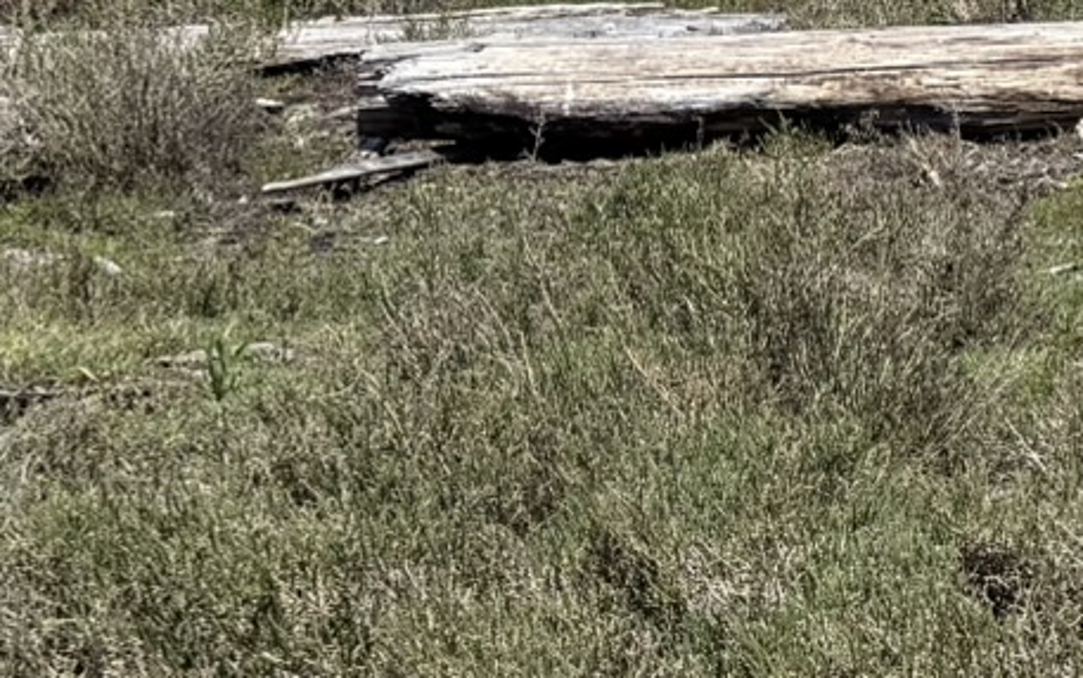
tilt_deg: -3.1
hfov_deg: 15.6
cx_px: 1972
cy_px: -228
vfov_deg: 11.2
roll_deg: -2.2
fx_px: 3366
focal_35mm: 114
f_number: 1.78
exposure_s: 1/4405
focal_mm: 6.76
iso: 80
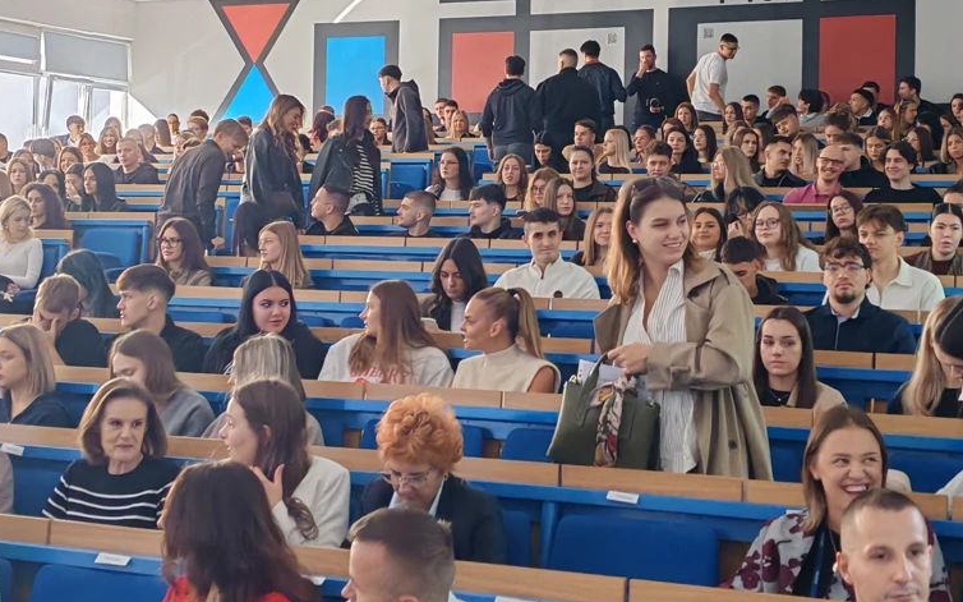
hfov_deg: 32.4
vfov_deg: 20.6
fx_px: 1653
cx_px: 565
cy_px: 216
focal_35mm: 63
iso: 400
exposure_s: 1/100
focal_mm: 5.52
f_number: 1.95
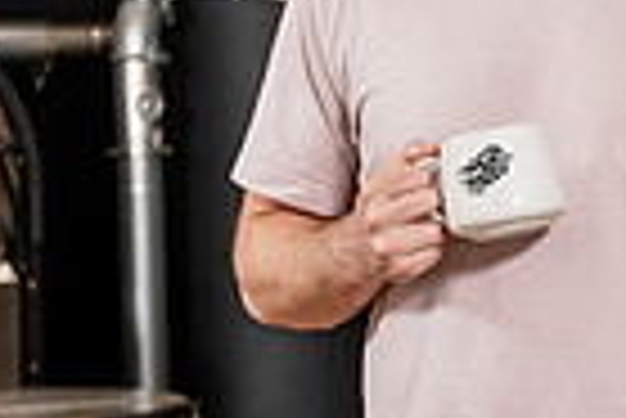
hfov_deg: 10.1
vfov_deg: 6.9
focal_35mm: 200
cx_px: 811
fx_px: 3481
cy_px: 115
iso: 500
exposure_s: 1/125
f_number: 4
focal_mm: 48
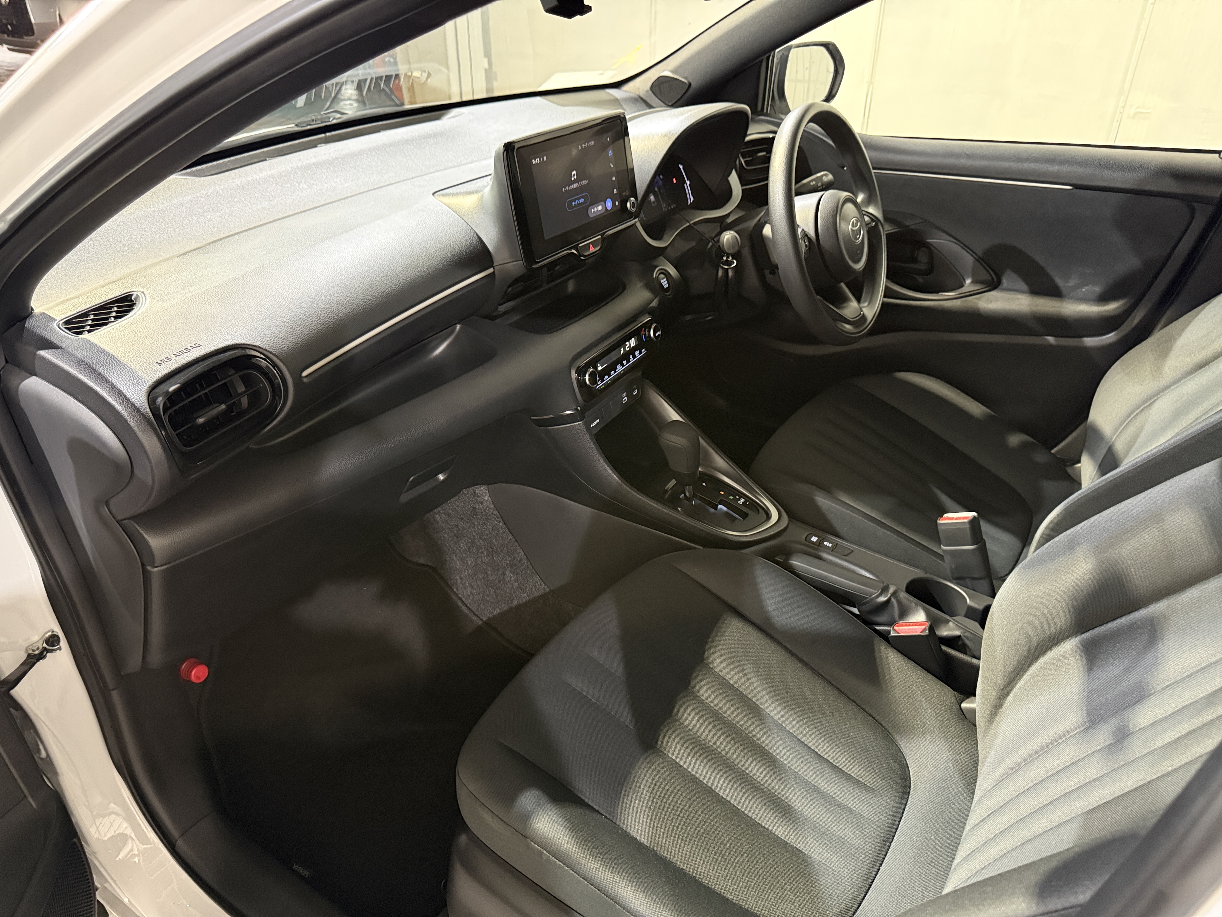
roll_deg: +0.1
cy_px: 458
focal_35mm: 24
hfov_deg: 71.6
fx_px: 847
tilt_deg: -31.0
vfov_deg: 56.8
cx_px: 611
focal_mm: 6.76
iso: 800
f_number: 1.78
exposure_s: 1/30
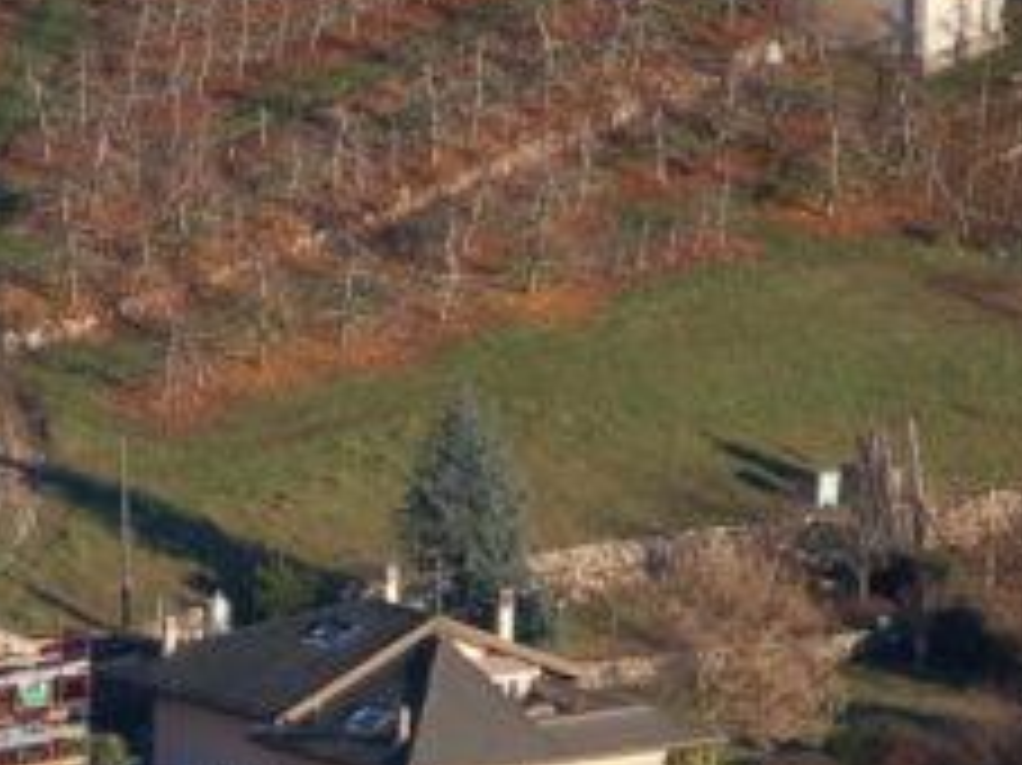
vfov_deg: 1.4
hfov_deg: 1.9
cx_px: -243
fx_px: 31608
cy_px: 1105
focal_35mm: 1071
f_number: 5.3
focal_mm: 165
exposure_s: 1/1250
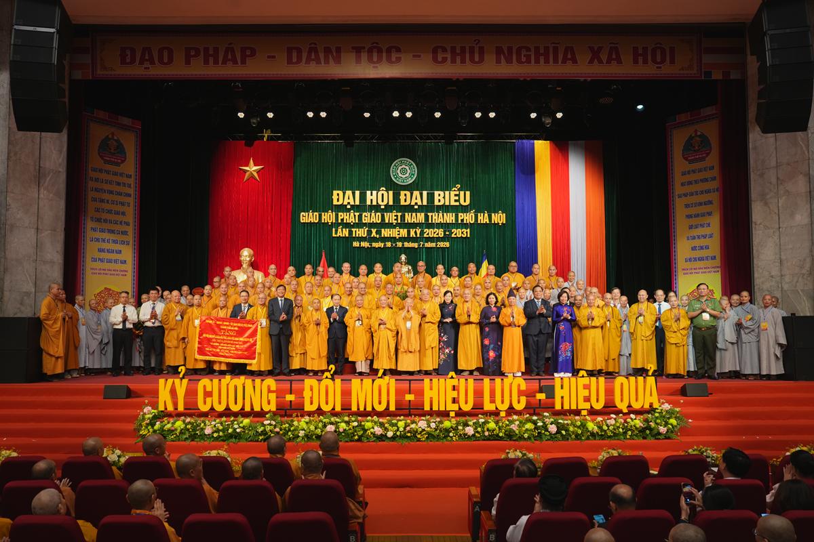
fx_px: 678
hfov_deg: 61.9
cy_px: 271
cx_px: 407
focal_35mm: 30
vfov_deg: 43.6
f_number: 4.5
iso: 1000
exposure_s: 1/100
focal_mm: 30
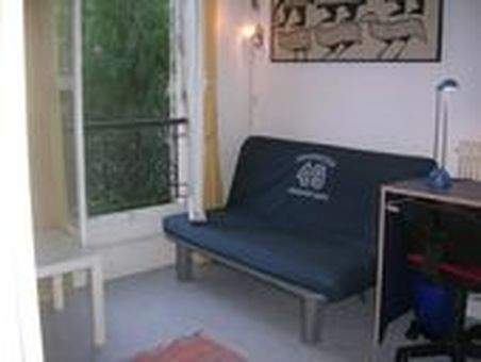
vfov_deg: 40.8
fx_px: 487
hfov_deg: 52.6
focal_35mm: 35
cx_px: 240
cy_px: 181
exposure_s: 1/60.1
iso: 93
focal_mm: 5.4
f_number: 2.8
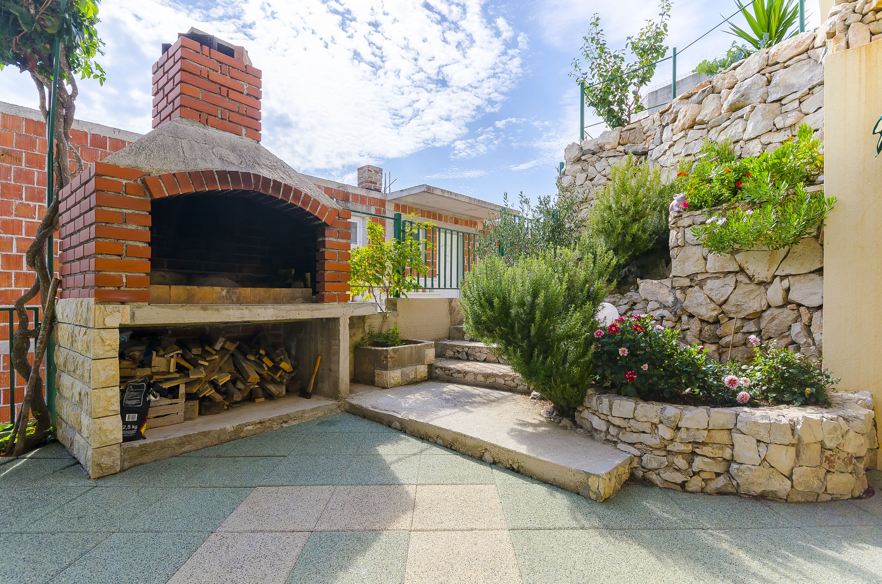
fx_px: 422
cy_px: 292
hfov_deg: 92.6
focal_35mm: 17
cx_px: 441
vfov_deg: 69.4
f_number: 8
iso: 100
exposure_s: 1/500
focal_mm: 11.5
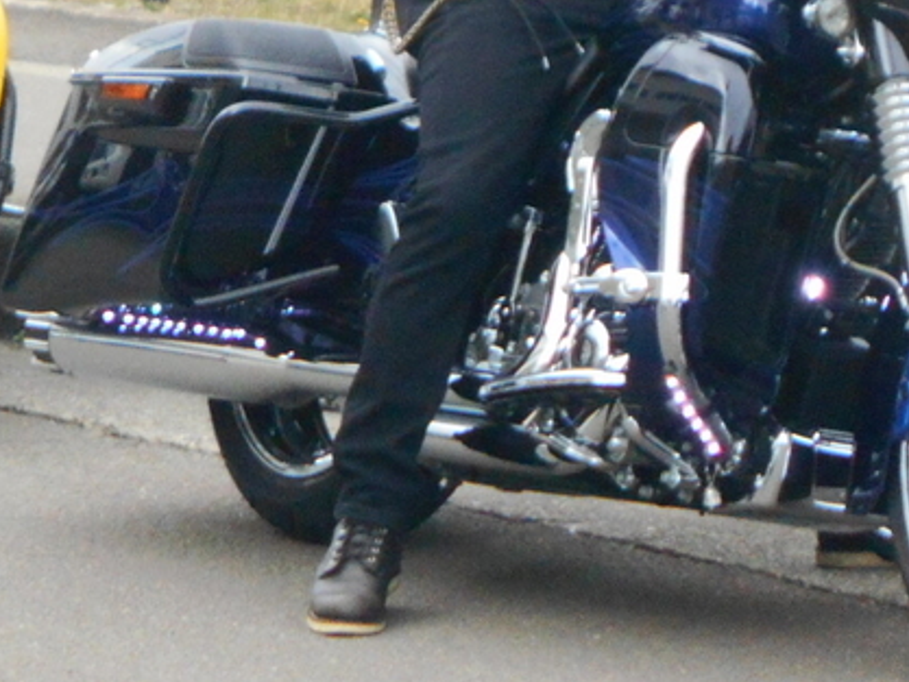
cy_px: -144
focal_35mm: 325
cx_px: 179
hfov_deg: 6.1
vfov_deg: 4.6
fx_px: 8537
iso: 450
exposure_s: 1/250
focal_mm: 20.1
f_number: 6
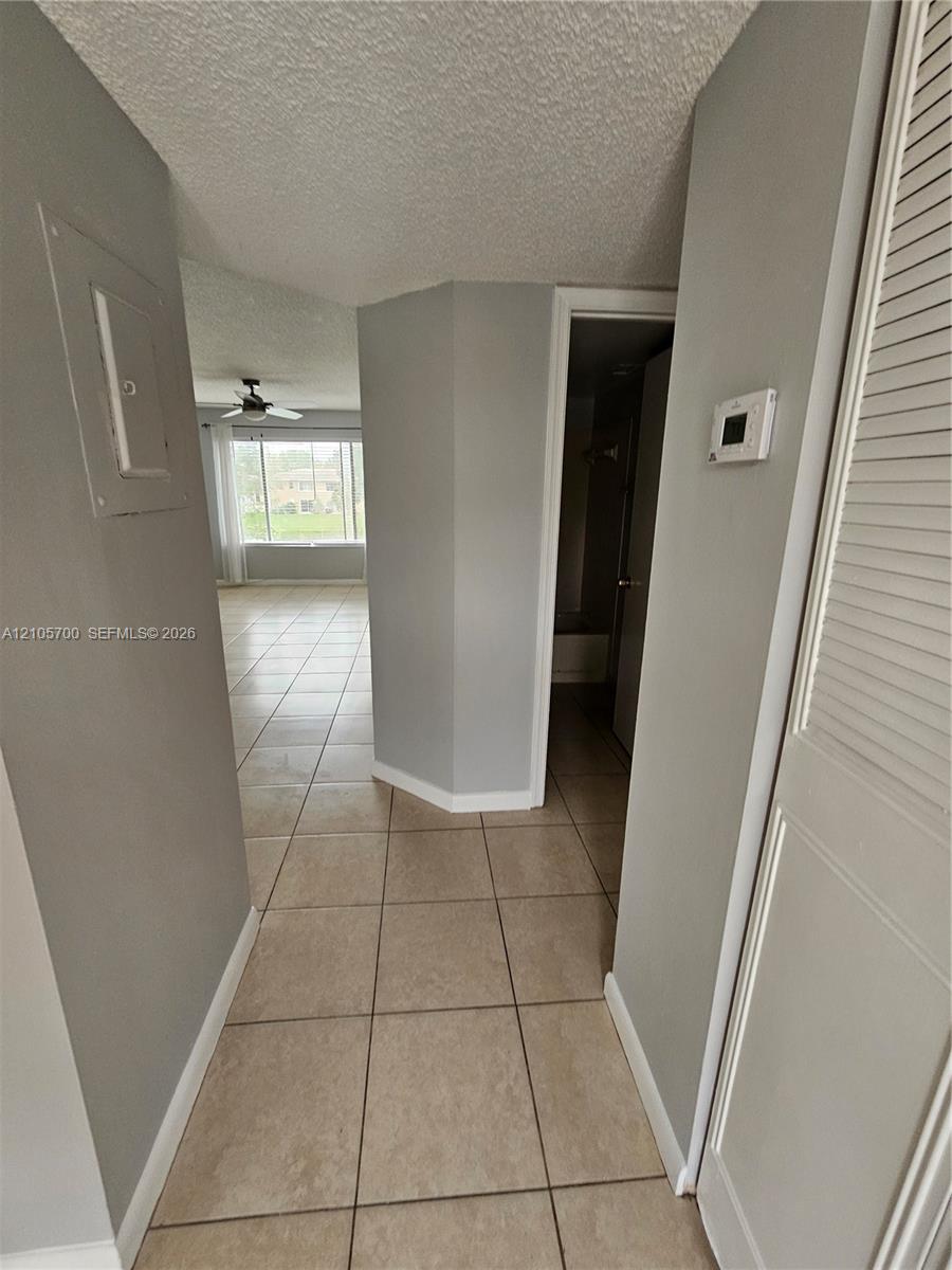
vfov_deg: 106.2
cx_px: 476
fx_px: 477
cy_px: 635
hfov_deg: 89.9
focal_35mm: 13
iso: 125
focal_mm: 2.2
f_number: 2.2
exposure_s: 1/60
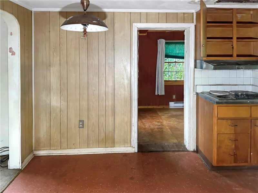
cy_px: 96
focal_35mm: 24
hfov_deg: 71.6
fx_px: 179
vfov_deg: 56.8
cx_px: 129
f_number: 1.78
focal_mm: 6.86
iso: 1000
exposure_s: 1/53
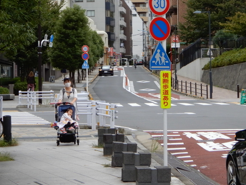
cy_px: 37
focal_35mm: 140
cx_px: 129
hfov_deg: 14.1
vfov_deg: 10.6
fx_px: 995
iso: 80
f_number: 4.5
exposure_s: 1/200
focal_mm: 11.6
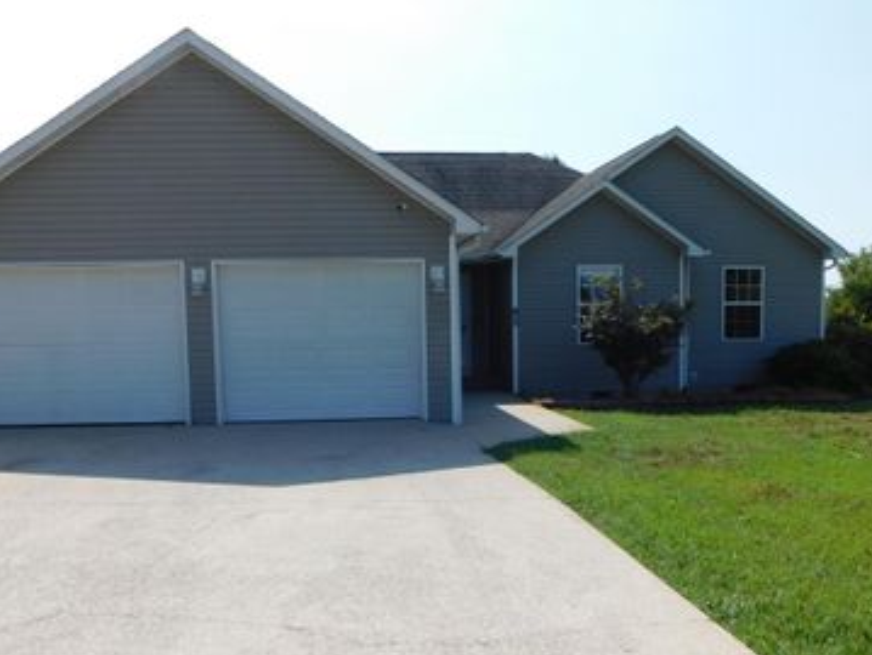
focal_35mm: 32
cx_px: 410
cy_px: 372
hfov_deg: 56.7
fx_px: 807
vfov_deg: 44.1
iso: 125
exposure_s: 1/500
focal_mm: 4
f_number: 6
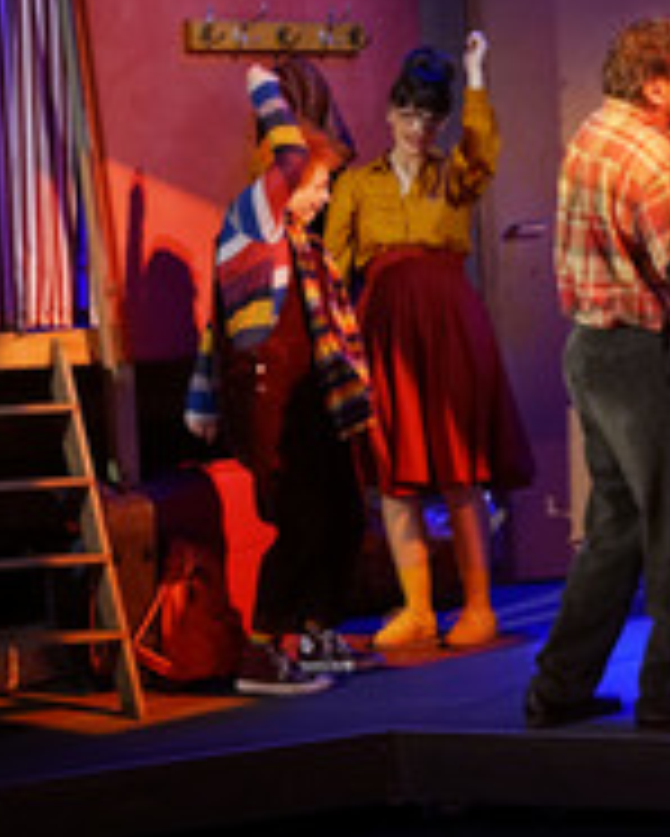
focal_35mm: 193
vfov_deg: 10.0
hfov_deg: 7.9
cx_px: 1005
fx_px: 4780
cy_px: 220
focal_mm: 85
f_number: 4
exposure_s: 1/200
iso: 1600
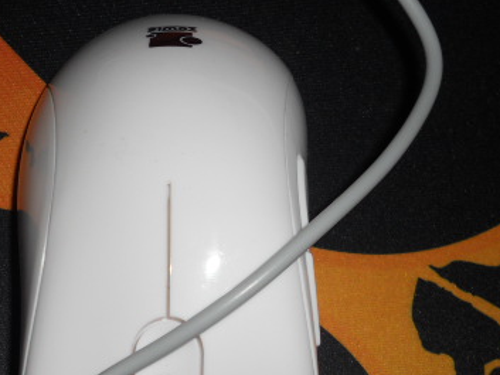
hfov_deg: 32.9
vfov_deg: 24.7
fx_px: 838
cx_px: 159
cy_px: 321
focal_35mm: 58
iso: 80
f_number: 8.8
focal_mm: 5.8
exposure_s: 1/25
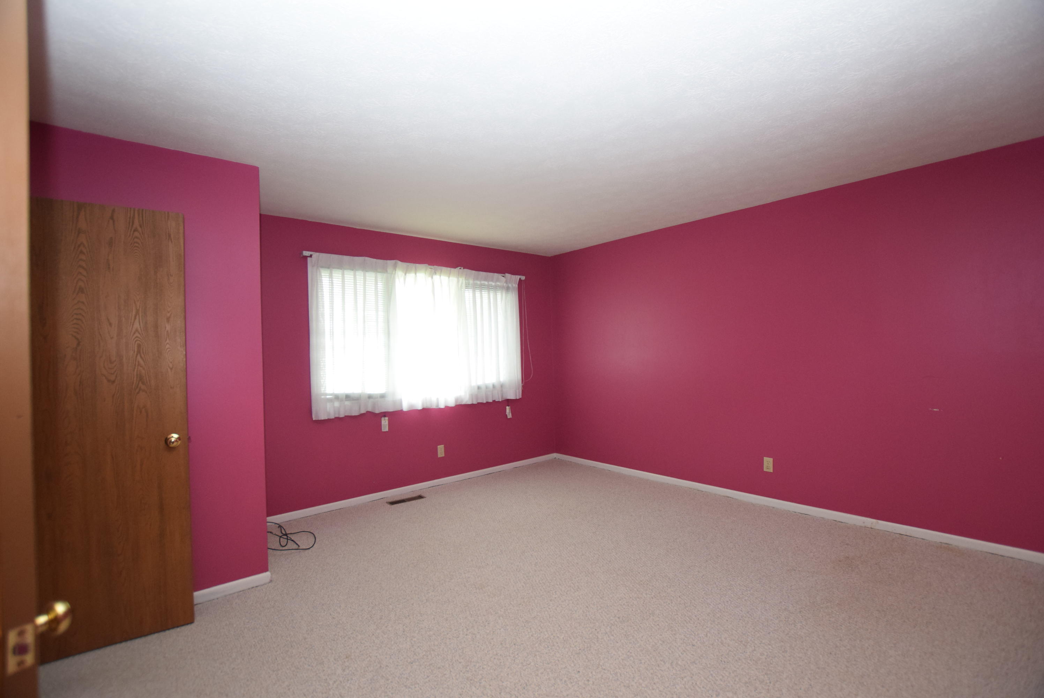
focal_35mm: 15
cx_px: 522
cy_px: 349
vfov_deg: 77.4
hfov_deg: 100.3
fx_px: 435
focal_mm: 10
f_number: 3.5
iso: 1250
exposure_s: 1/60
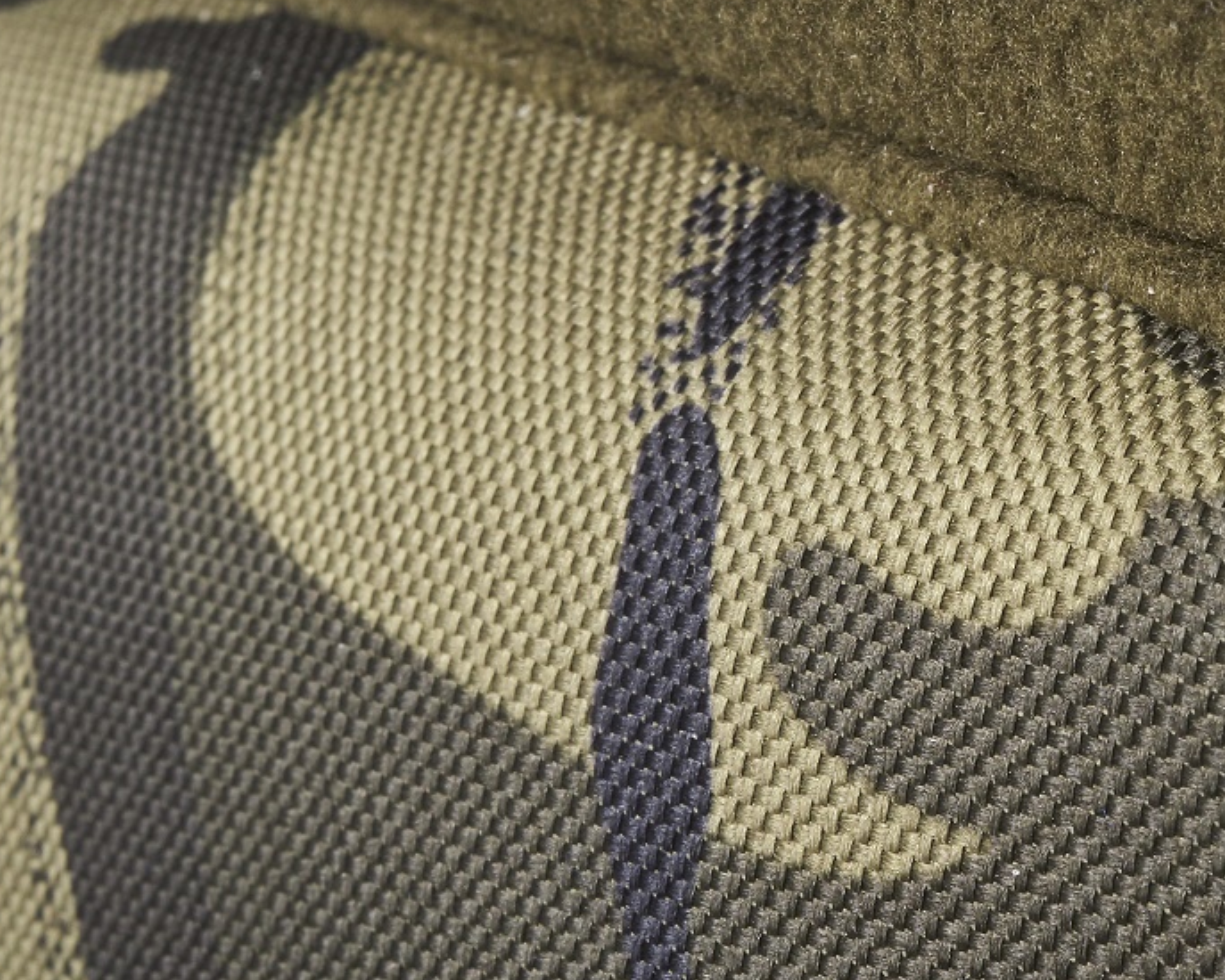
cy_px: 329
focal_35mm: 120
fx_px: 4352
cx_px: 1107
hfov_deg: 15.8
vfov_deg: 12.8
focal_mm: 60
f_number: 25
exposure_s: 1/125
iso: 200
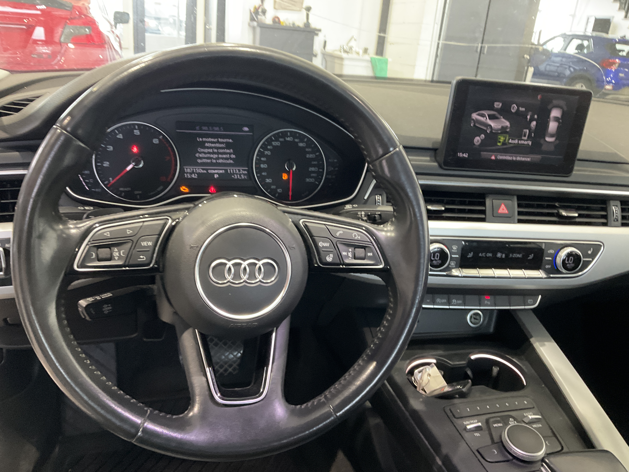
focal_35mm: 29
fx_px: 527
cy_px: 236
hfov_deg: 61.7
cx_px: 314
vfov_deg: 48.2
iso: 250
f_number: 1.8
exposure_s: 1/30
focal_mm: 3
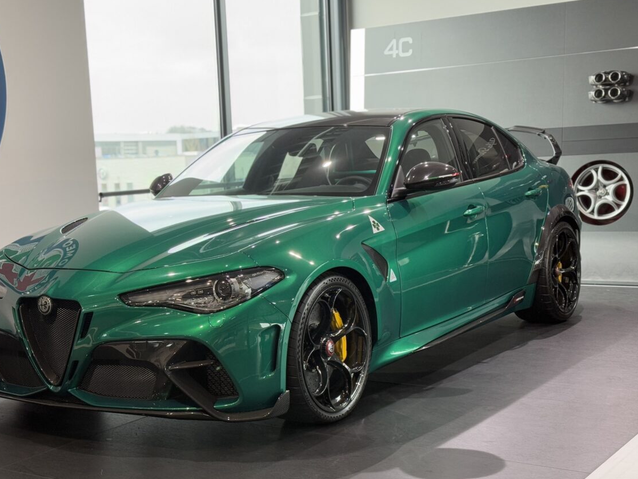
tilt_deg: -5.8
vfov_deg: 26.5
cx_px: 275
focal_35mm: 55
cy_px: 268
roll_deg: +2.1
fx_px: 1014
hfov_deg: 34.9
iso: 100
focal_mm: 6.76
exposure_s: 1/50
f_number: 1.78
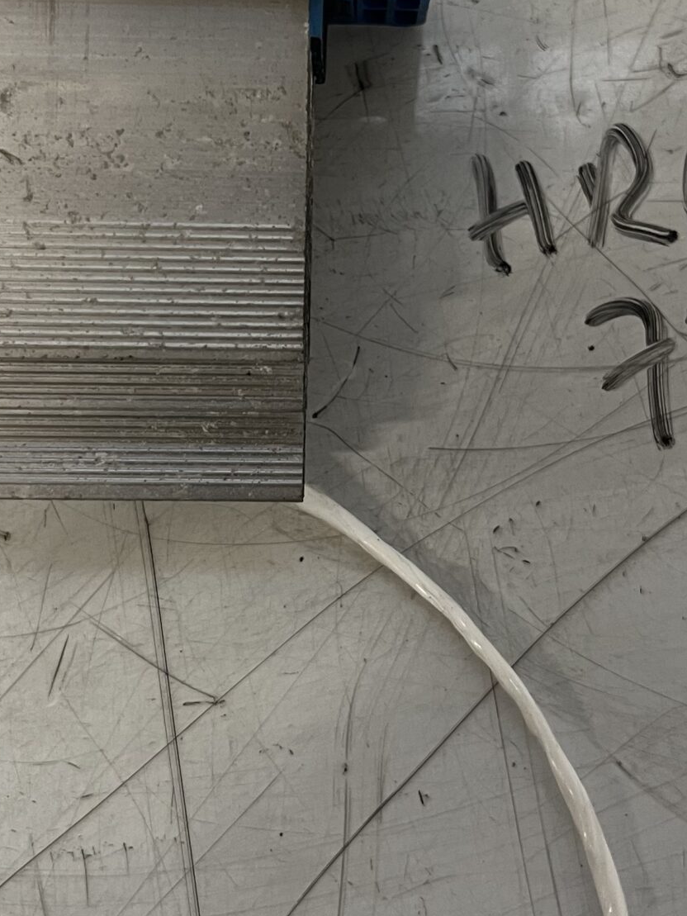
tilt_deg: -73.0
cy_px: 297
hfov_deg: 24.4
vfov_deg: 31.9
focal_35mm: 60
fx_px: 1587
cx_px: 384
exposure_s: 1/50
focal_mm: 5.1
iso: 100
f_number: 1.6
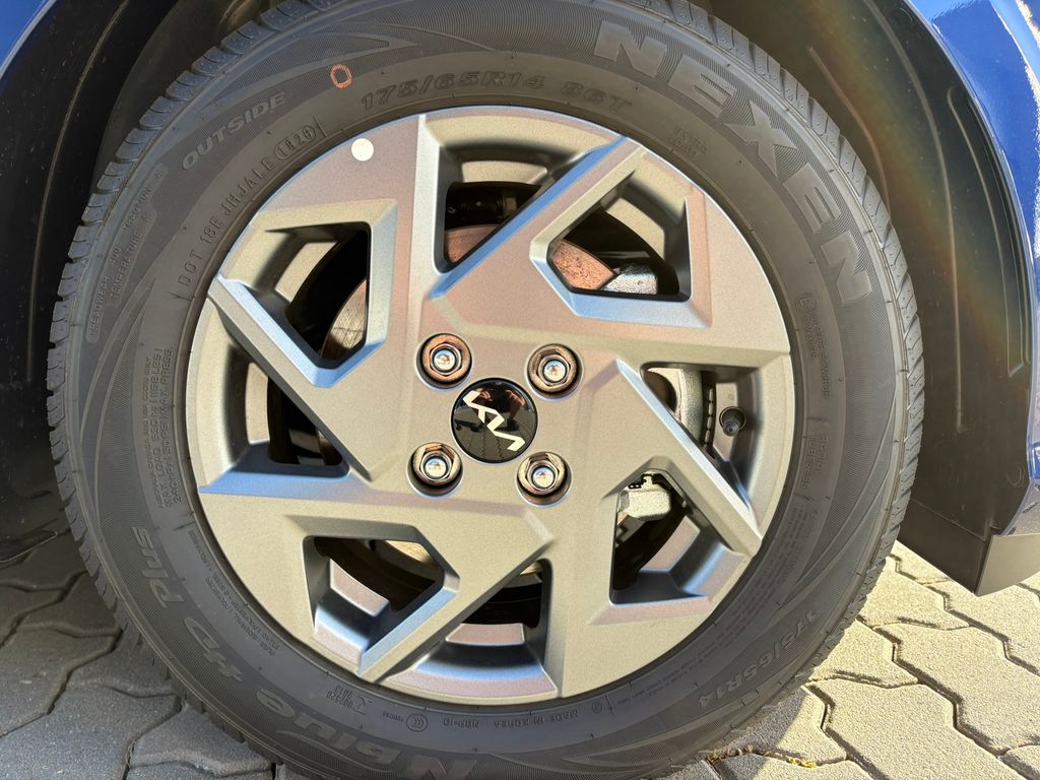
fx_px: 781
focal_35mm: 26
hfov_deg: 67.3
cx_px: 520
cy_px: 390
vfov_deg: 53.1
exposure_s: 1/365
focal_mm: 5.96
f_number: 1.6
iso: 50
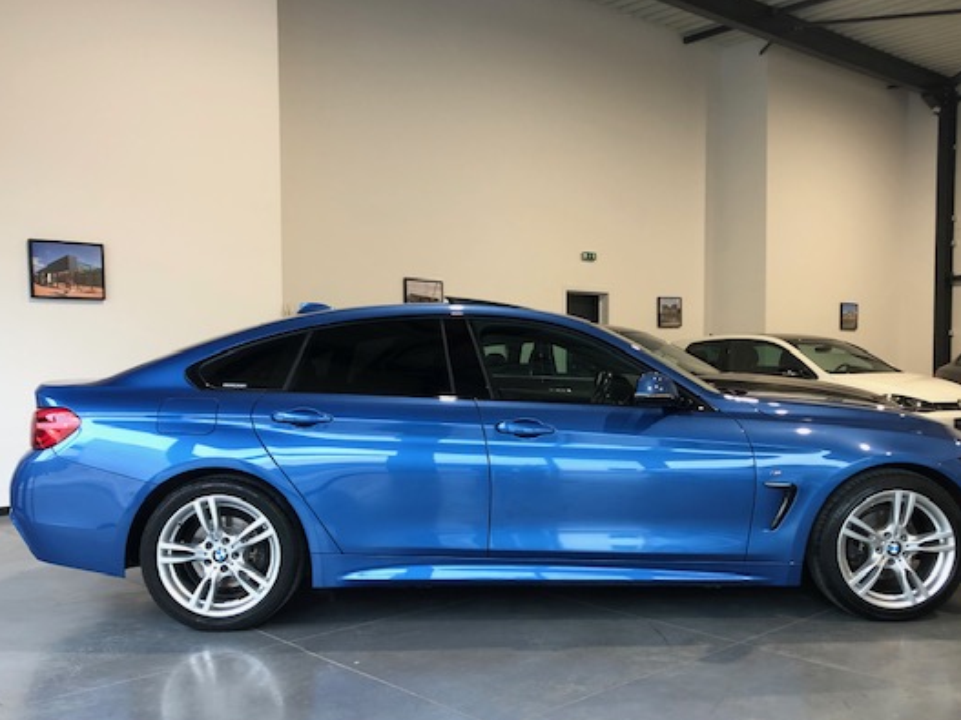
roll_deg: -0.2
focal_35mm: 34
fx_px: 944
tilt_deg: -3.6
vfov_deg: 41.6
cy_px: 427
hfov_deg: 53.9
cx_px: 520
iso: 32
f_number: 1.8
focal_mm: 3.99
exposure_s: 1/25
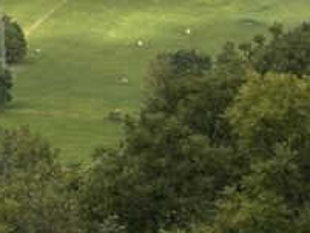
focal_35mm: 244
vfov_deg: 5.9
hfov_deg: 8.0
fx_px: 2186
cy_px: -309
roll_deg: +1.2
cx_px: -45
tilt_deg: -7.3
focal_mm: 6.86
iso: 64
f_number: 1.78
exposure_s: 1/3472
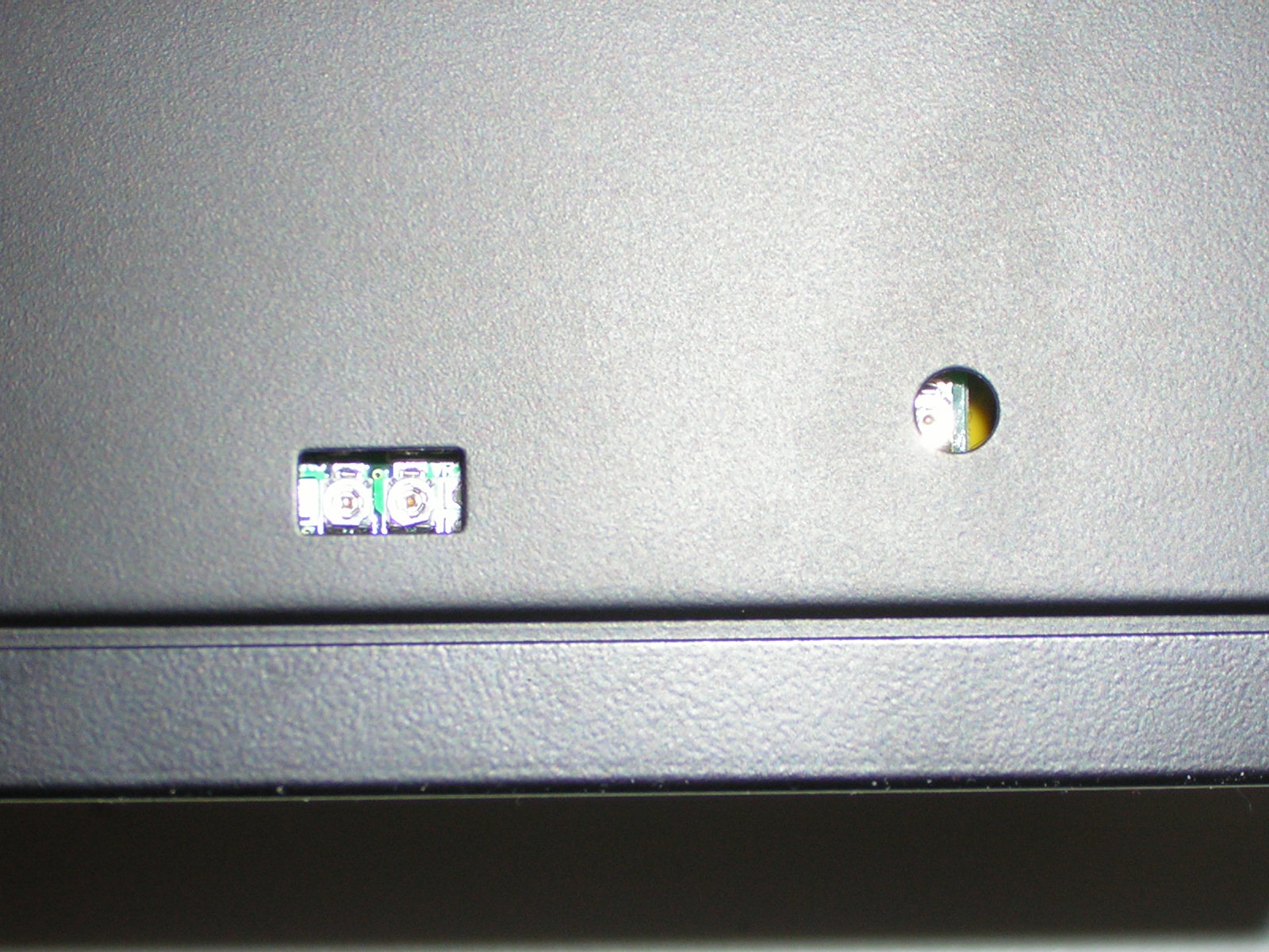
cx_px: 634
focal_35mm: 108
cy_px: 476
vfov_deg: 13.7
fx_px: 3959
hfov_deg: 18.2
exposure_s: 1/60.1
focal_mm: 14.1
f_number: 4.7
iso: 50
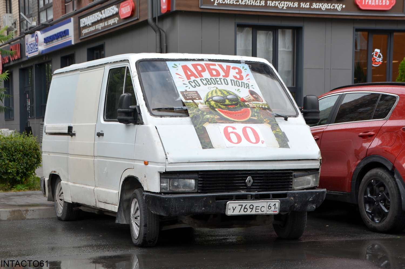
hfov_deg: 26.0
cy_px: 134
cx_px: 202
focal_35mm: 78
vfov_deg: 17.5
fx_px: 877
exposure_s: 1/250
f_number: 8
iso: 200
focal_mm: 52
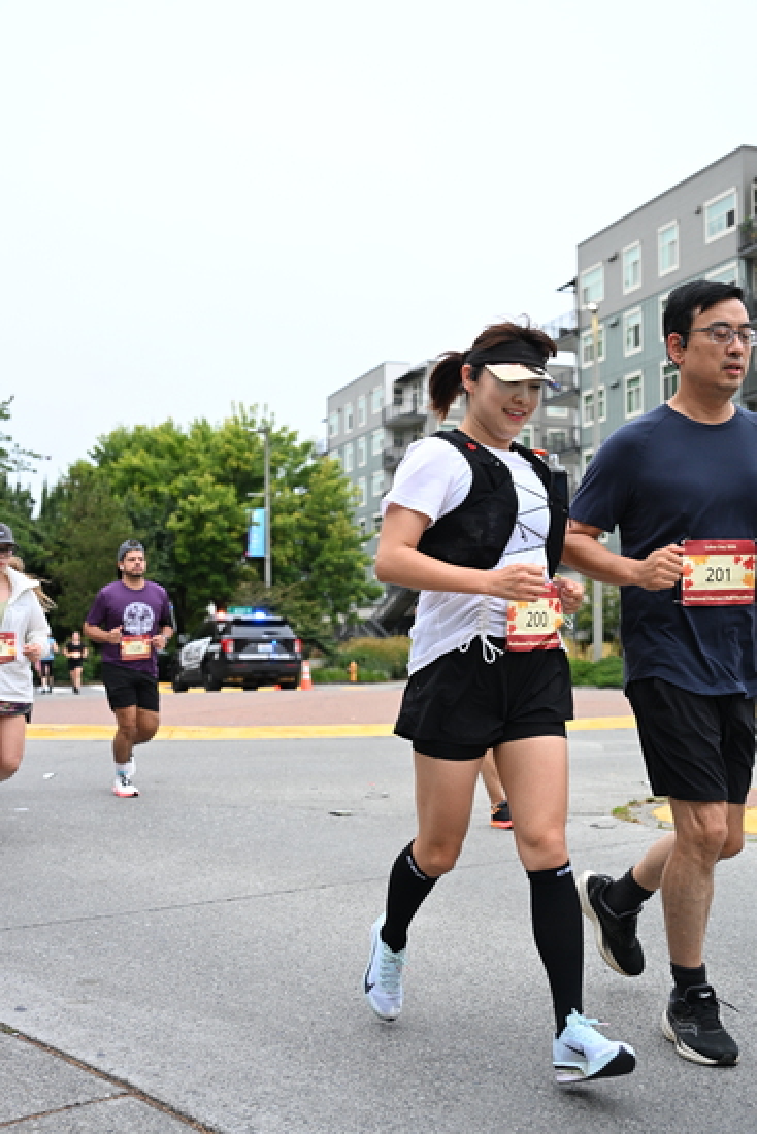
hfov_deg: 31.9
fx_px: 1324
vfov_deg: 46.4
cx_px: 378
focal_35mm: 42
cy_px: 567
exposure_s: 1/800
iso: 1600
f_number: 4
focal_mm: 42
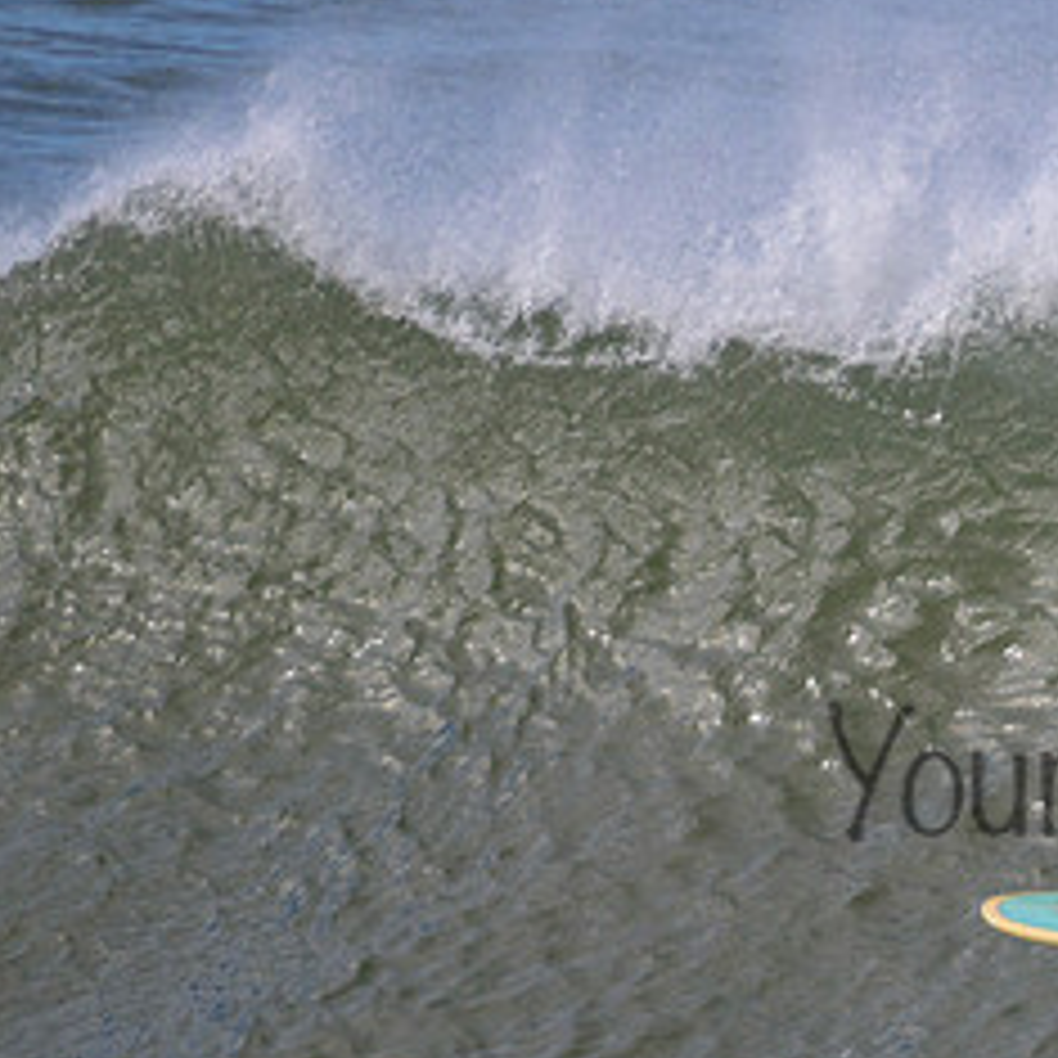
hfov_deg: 0.8
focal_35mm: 2203
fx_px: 76178
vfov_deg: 0.8
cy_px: 809
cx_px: 1597
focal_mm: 800
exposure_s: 1/2000
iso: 800
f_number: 11
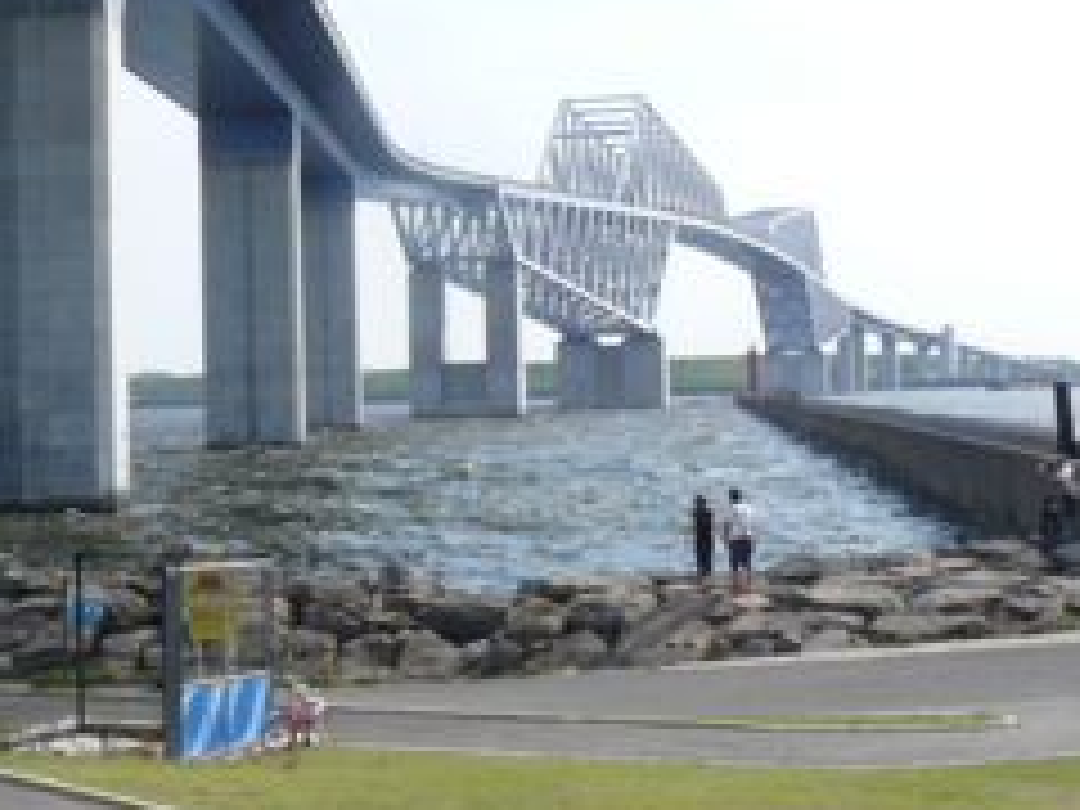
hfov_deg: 26.8
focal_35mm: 72
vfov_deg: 20.4
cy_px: 266
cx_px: 338
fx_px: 2246
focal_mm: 6
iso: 100
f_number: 5.6
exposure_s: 1/400
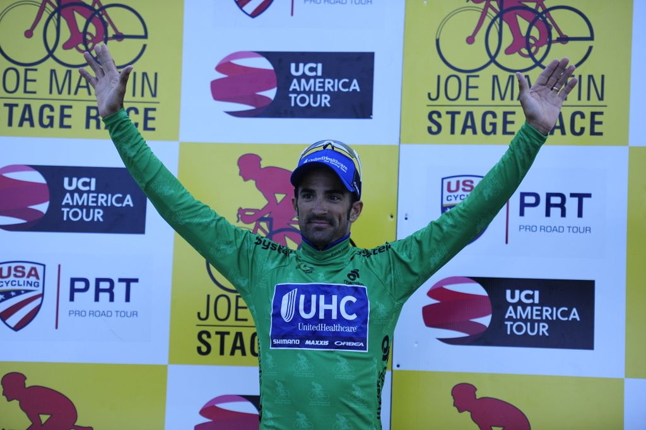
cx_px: 323
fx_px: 2511
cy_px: 215
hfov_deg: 14.7
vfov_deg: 9.8
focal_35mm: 140
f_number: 2.8
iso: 640
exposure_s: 1/125
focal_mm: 140
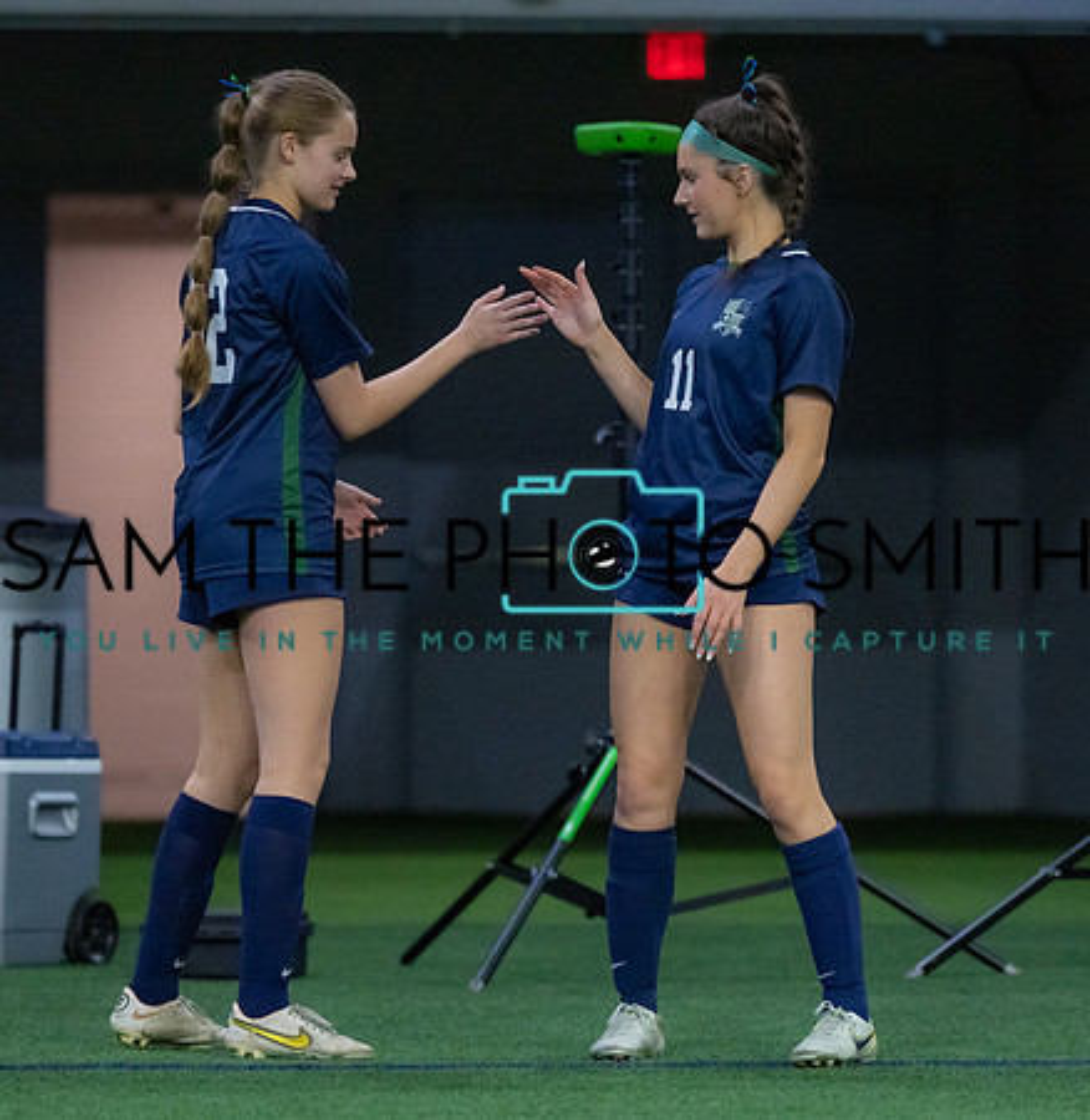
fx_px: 7486
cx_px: 539
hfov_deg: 8.3
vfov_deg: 8.6
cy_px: 532
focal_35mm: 207
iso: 5000
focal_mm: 141
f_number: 2.8
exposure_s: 1/1250
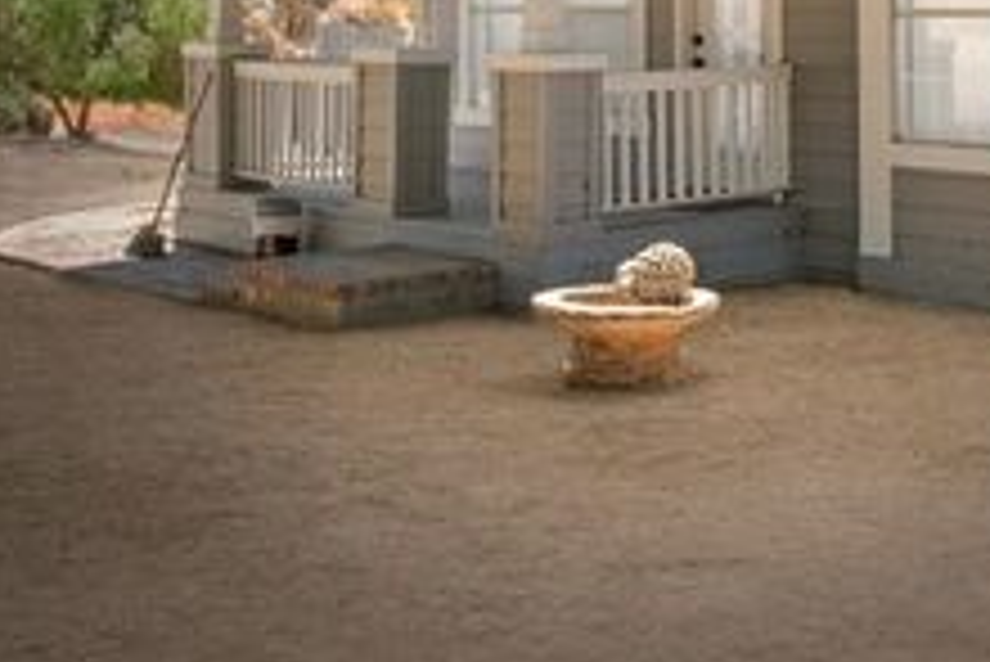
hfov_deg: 29.9
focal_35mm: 64
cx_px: 914
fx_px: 1761
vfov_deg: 20.5
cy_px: -29
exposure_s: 1/750
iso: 1250
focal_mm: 14.5
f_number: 8
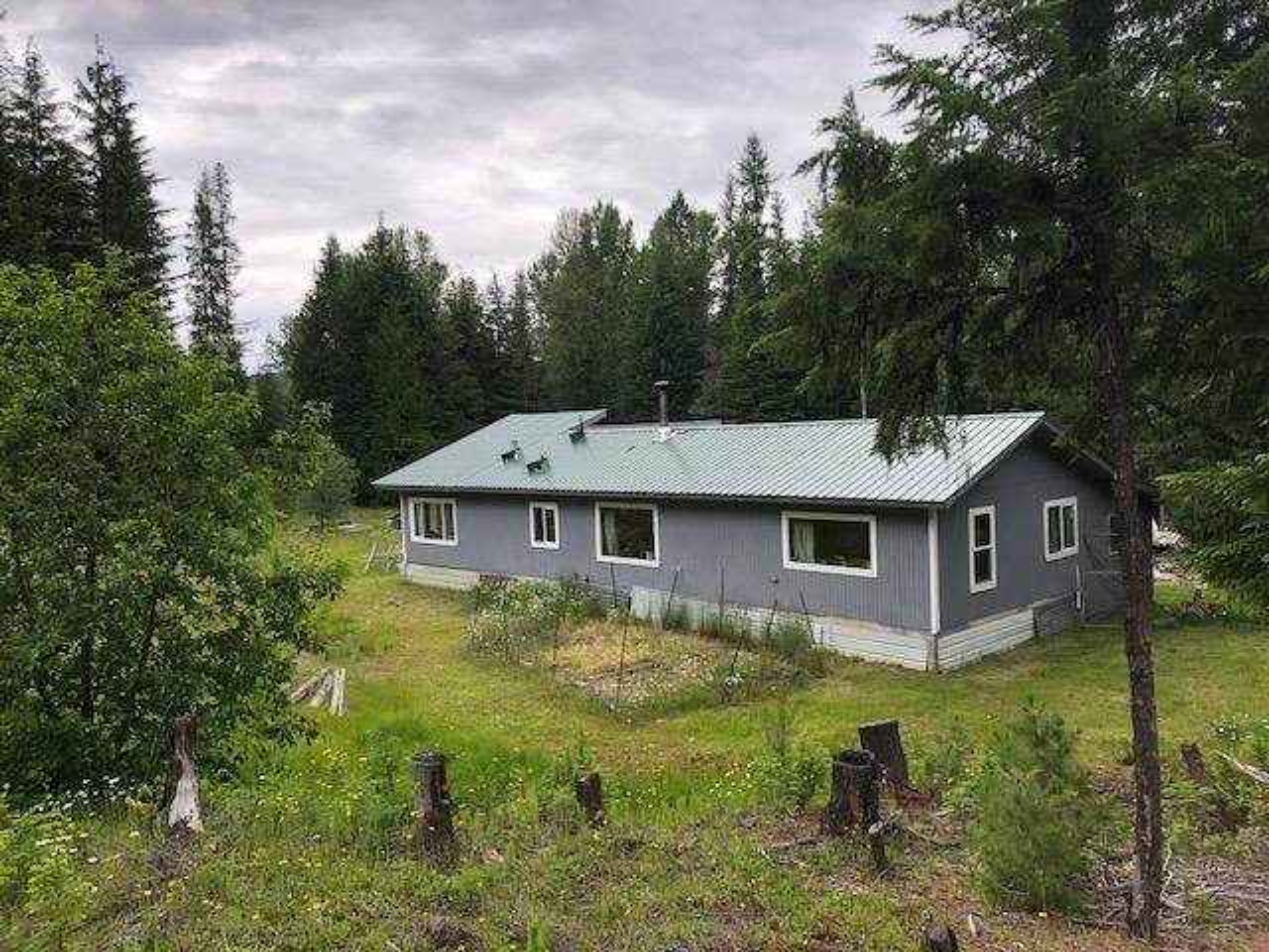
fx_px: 1026
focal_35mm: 28
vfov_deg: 49.7
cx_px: 634
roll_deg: +2.3
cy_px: 476
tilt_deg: -2.2
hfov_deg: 63.4
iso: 20
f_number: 1.8
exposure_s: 1/440
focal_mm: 3.99
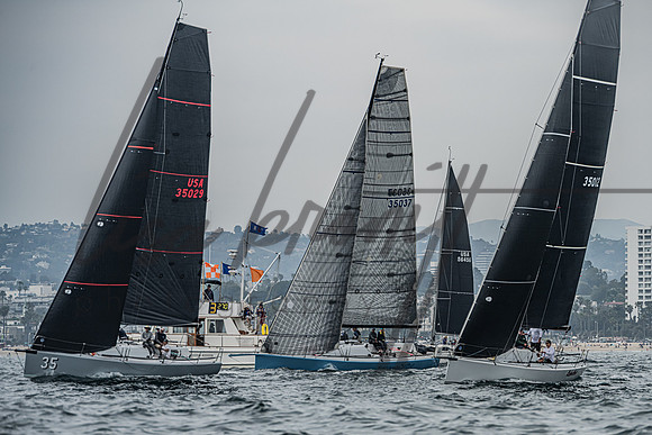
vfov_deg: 5.4
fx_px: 4620
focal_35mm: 255
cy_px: 242
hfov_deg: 8.1
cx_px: 378
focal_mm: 220
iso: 320
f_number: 8
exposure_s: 1/1600
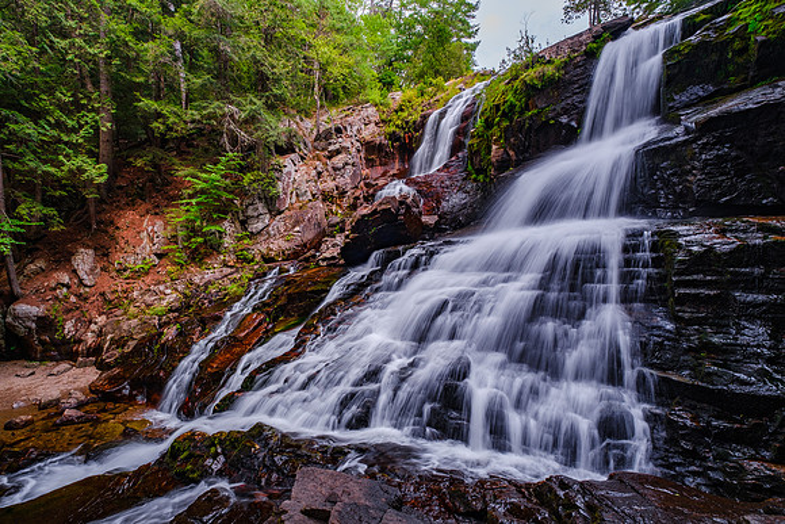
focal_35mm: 16
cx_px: 366
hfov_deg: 96.2
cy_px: 281
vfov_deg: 73.3
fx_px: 351
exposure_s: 1/4
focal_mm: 10
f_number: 8
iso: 160
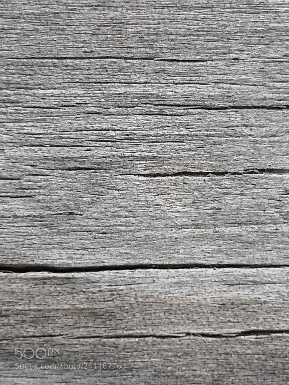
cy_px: 192
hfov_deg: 12.0
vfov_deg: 16.0
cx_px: 144
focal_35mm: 123
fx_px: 1369
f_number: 1.6
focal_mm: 3.95
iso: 50
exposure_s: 1/255
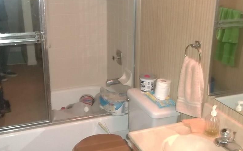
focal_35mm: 45
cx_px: 118
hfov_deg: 44.4
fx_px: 298
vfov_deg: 28.6
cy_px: 74
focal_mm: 5.9
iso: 320
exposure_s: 1/30
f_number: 3.3
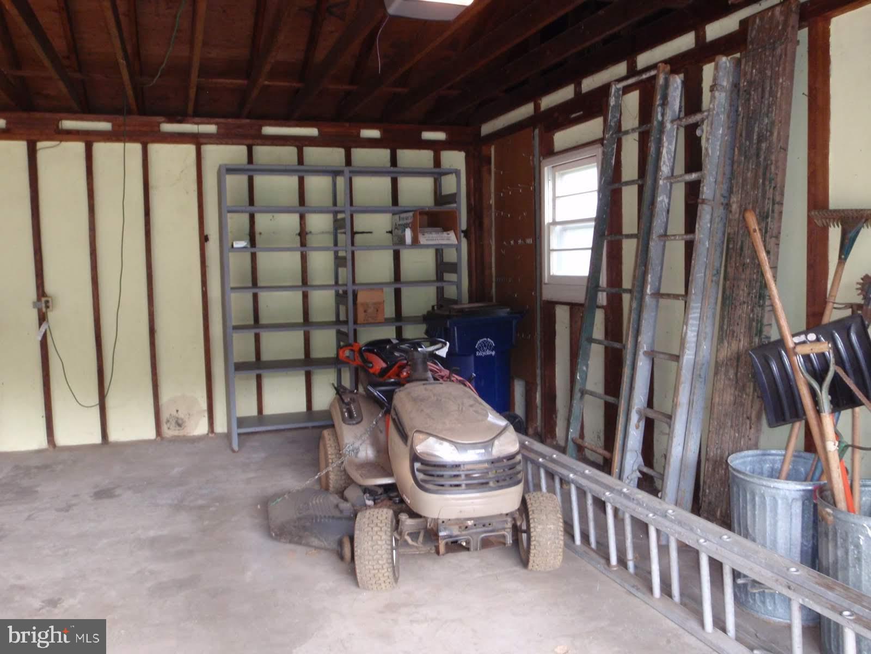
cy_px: 327
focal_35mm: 28
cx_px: 436
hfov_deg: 63.4
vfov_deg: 49.7
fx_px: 705
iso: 200
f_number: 3.5
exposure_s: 1/30
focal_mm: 5
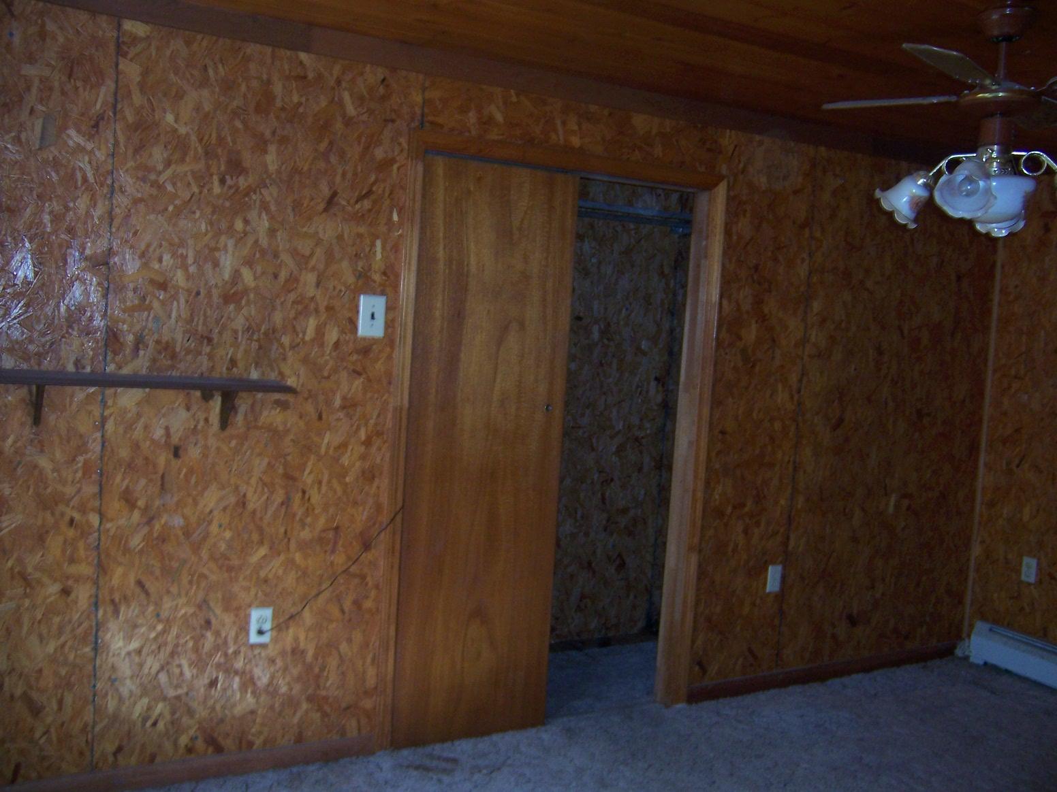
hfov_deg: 55.4
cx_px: 528
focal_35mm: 33
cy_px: 396
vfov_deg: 42.9
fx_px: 1008
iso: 140
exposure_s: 1/60
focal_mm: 5.5
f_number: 2.8
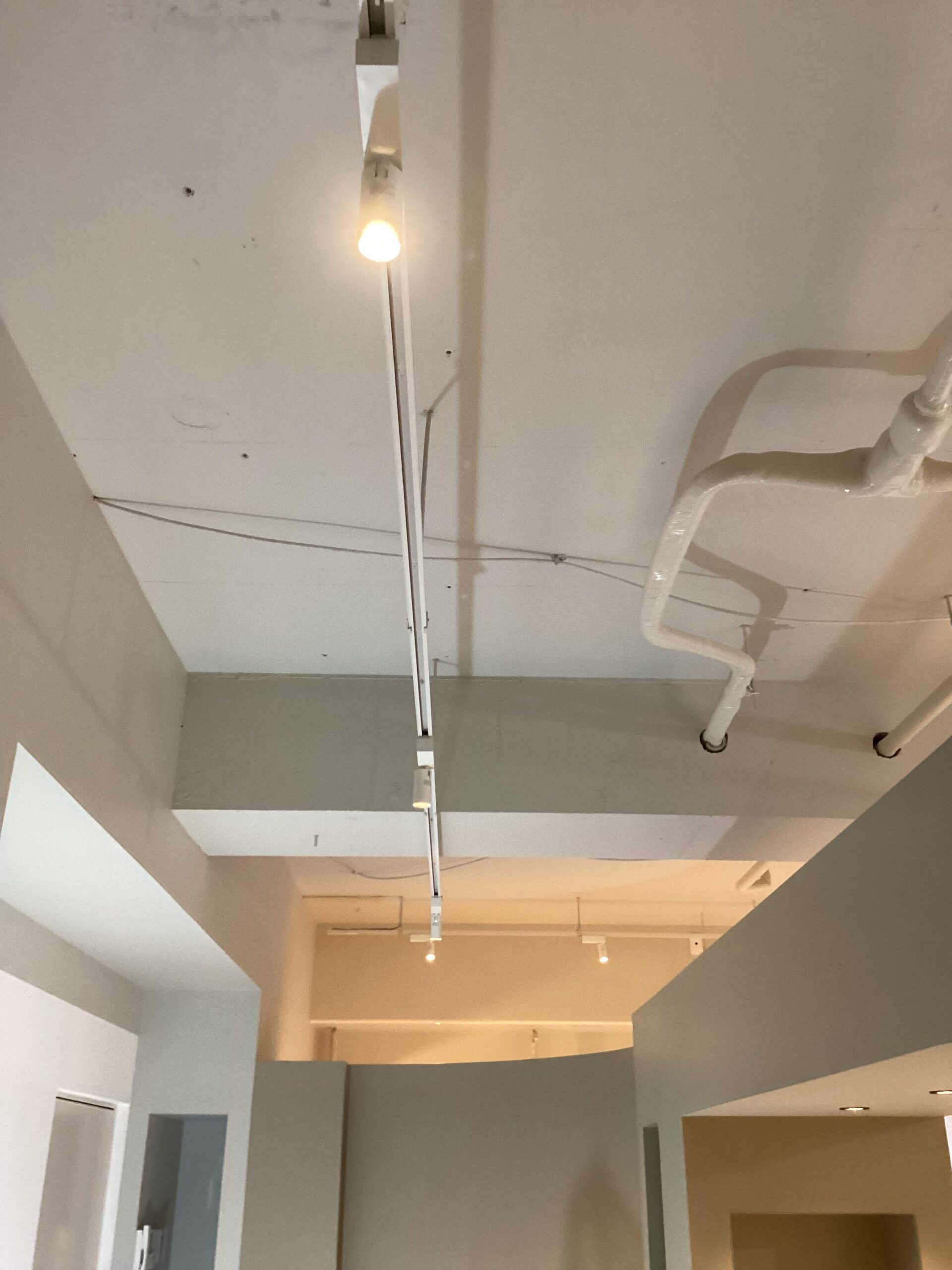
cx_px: 476
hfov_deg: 45.4
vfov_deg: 58.4
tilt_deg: +25.1
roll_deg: -1.0
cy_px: 635
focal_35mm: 31
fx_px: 1137
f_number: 2.4
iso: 320
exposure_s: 1/50
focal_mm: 3.3
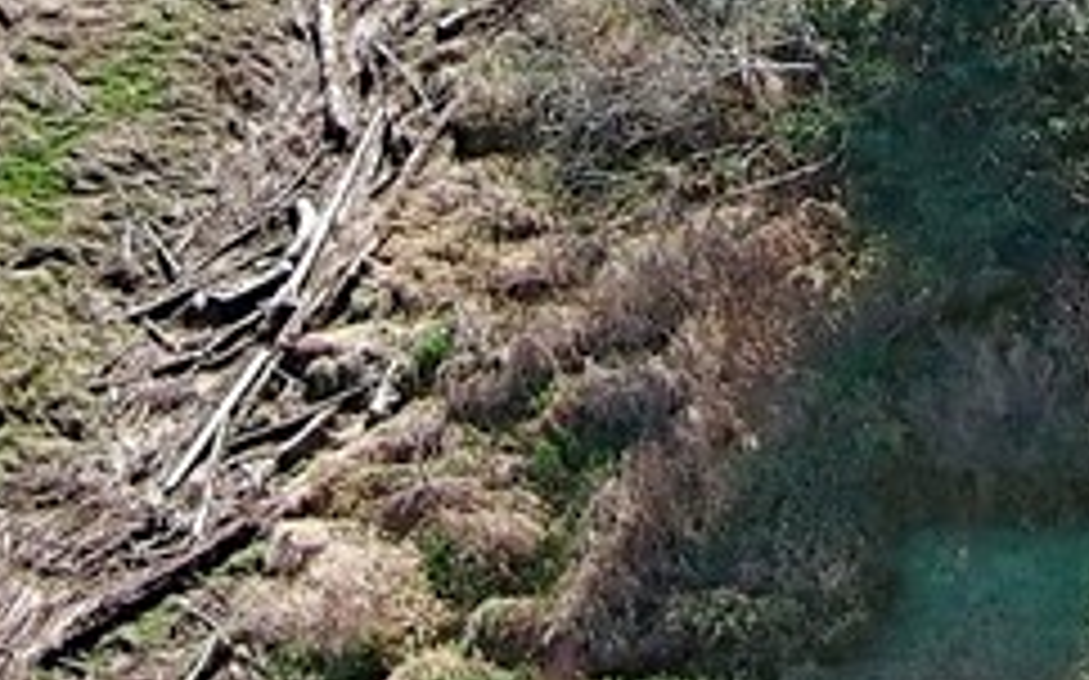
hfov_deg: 10.0
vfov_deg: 5.6
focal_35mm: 207
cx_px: 1330
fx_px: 6141
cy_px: -1858
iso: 100
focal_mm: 10.57
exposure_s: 1/600
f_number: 2.8
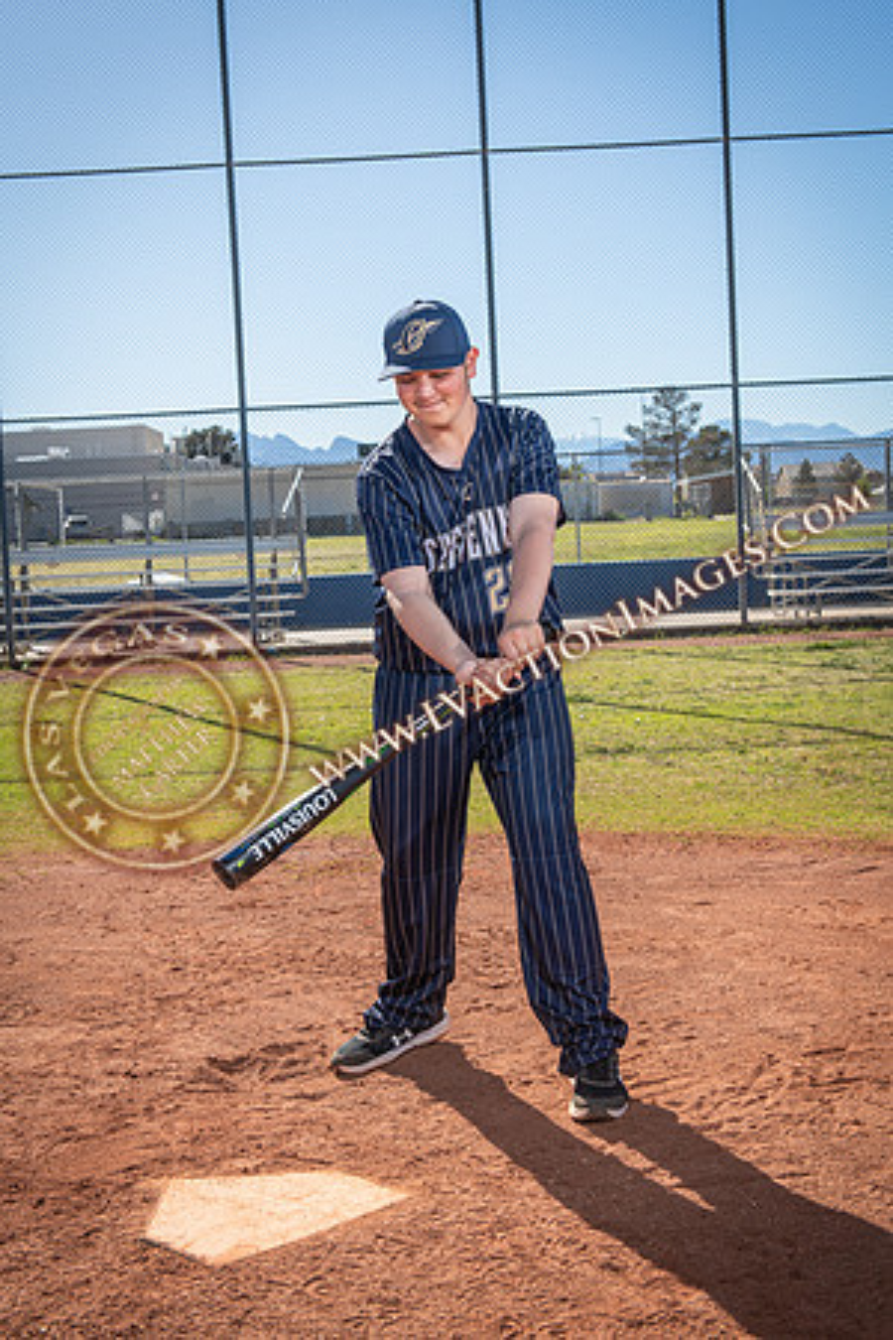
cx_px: 446
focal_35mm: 48
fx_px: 1786
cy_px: 670
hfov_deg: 28.1
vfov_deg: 41.1
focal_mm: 48
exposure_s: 1/250
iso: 200
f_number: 8
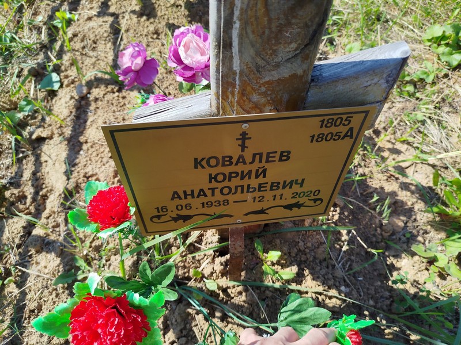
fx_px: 320
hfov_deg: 71.6
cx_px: 230
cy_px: 172
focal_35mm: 24
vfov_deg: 56.8
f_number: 1.7
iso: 50
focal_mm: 5.31
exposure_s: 1/580
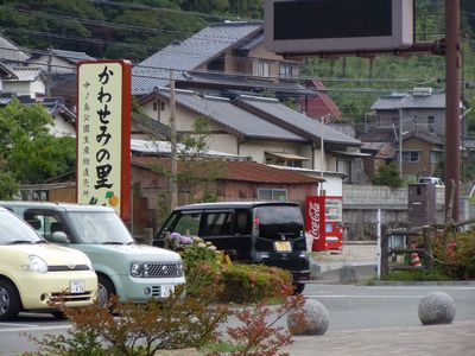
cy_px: 178
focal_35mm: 196
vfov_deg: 7.6
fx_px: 2690
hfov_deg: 10.1
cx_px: 238
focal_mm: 35
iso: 100
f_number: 5.6
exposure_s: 1/160
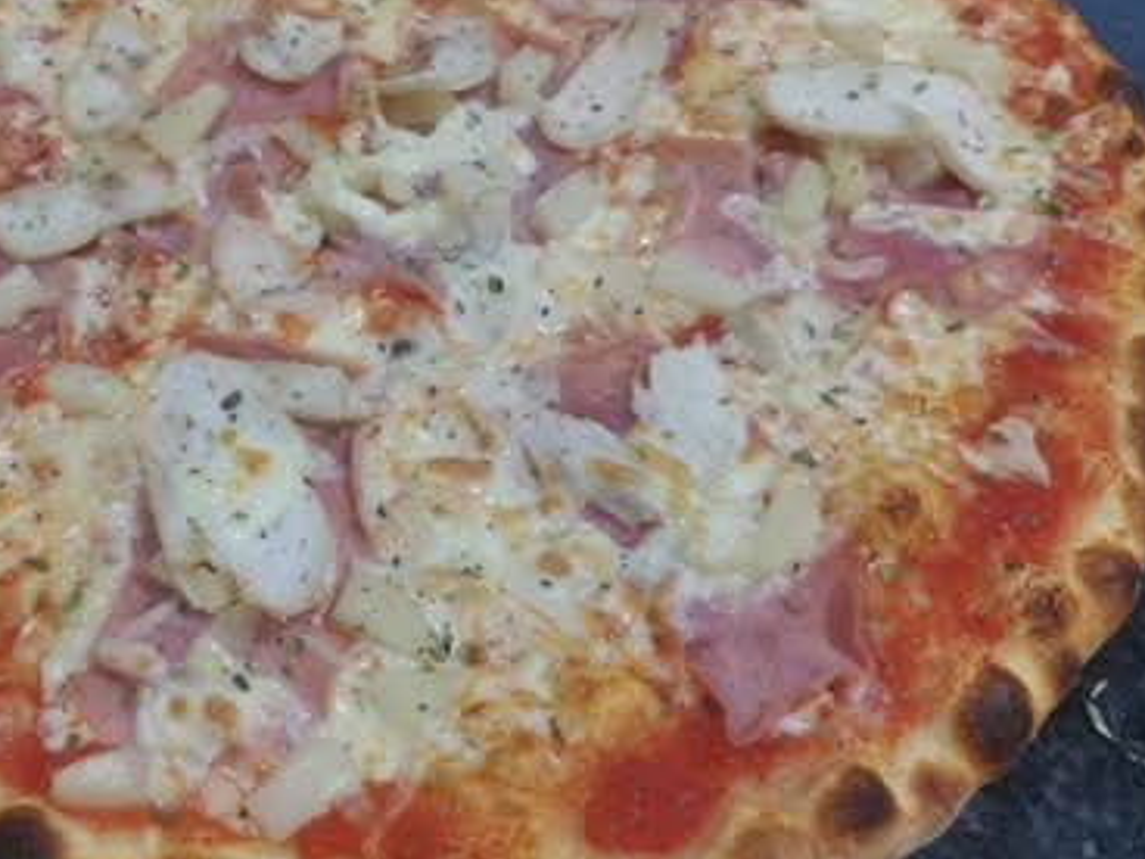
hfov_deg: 43.0
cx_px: 352
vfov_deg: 33.5
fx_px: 1422
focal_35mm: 43
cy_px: 352
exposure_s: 1/100
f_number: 1.8
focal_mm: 5.58
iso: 200
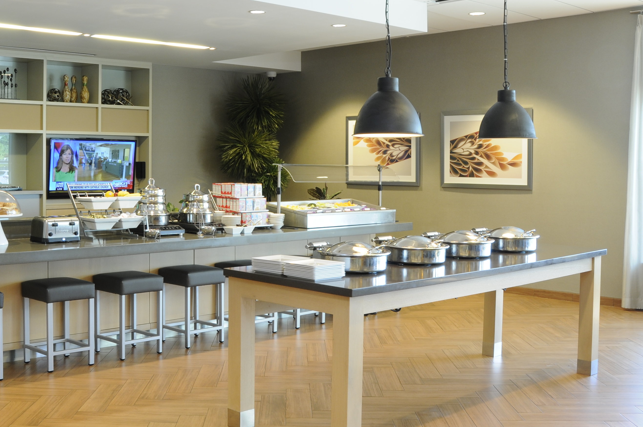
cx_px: 238
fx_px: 785
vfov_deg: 30.3
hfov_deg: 44.2
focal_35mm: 44
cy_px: 154
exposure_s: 1/1.6
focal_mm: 18
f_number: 13
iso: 200
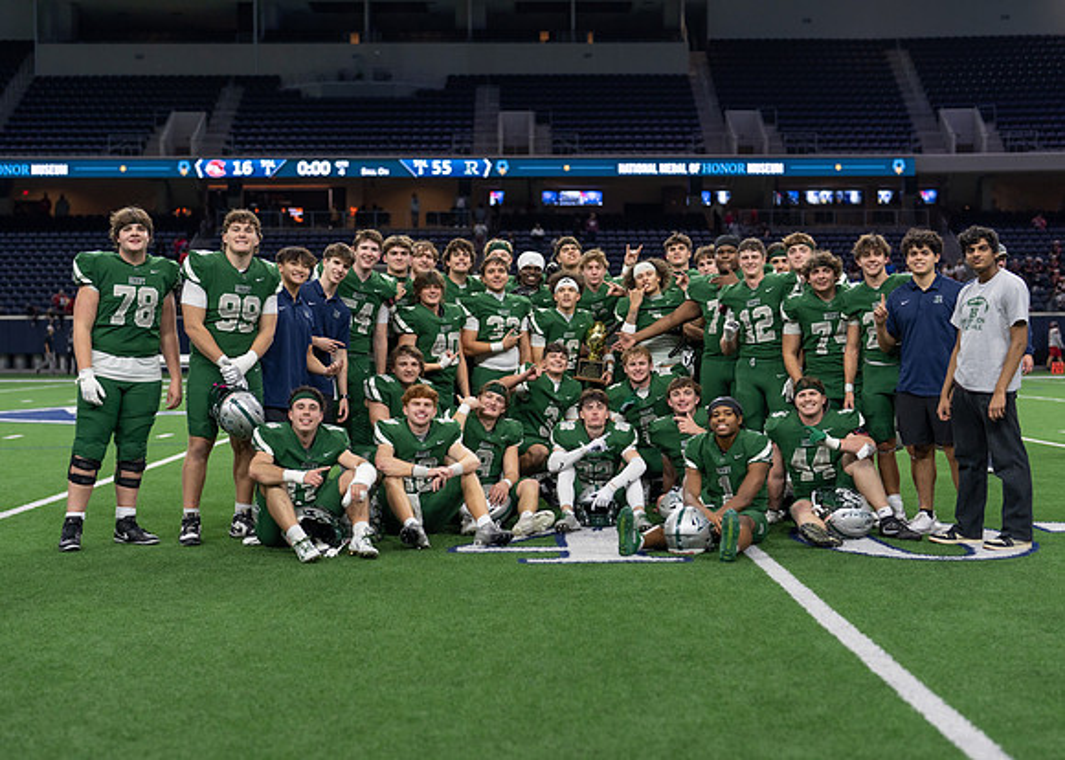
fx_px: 1652
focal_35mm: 55
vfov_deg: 25.9
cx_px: 518
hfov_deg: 35.7
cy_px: 394
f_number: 2
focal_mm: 50
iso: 400
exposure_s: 1/400
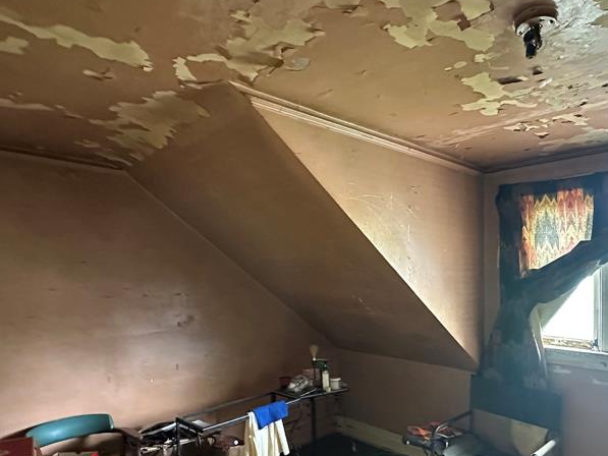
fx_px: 422
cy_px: 282
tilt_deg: -0.5
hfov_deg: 71.0
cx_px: 358
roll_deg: +1.2
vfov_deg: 56.2
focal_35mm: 24
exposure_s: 1/60
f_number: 2.2
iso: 1250
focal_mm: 2.22
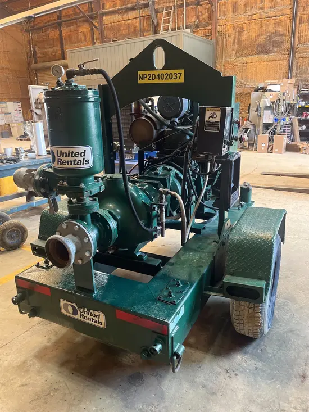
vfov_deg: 67.3
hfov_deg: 53.1
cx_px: 154
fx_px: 309
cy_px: 206
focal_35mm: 26
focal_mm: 5.1
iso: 200
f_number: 1.6
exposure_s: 1/60
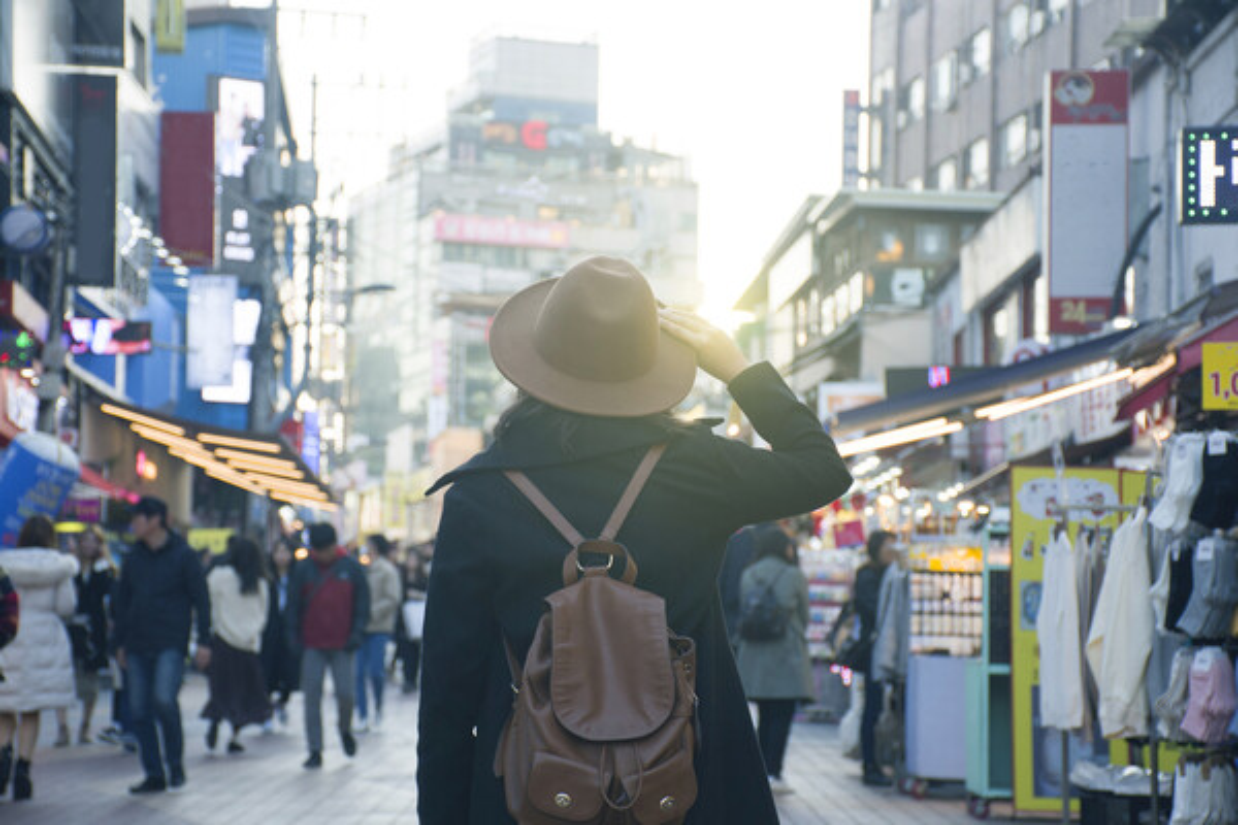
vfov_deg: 14.7
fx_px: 3198
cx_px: 619
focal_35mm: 93
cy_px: 412
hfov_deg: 21.9
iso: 400
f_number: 5
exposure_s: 1/200
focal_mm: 62
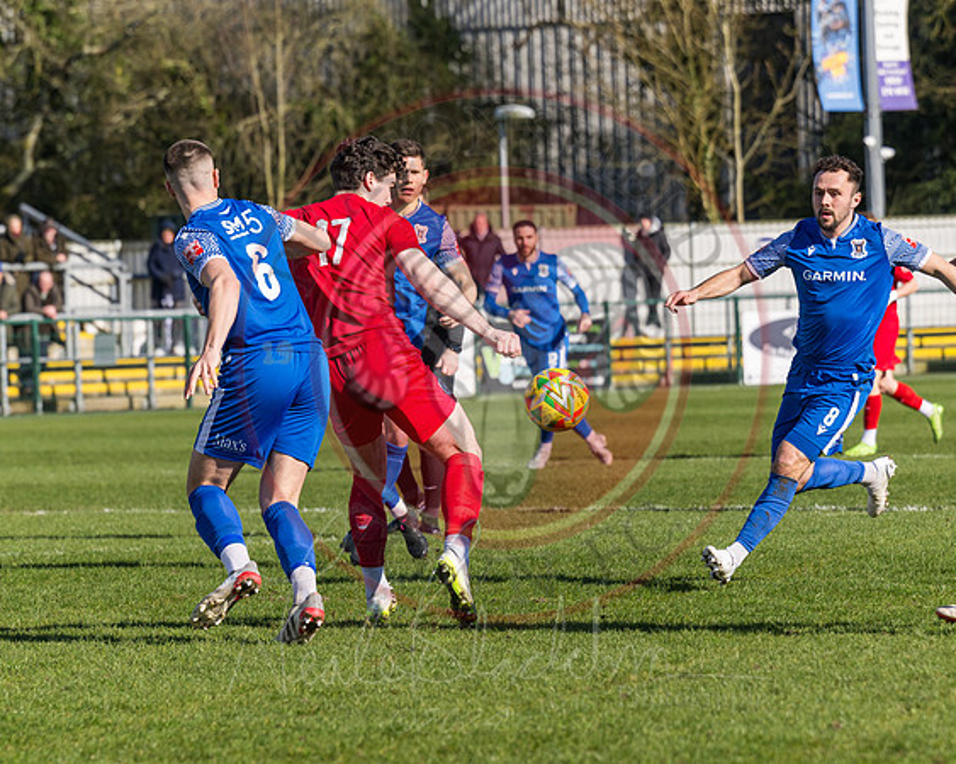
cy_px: 424
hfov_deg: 7.9
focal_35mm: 245
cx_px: 482
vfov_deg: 6.3
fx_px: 6916
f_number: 4
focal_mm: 125
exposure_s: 1/2000
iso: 100
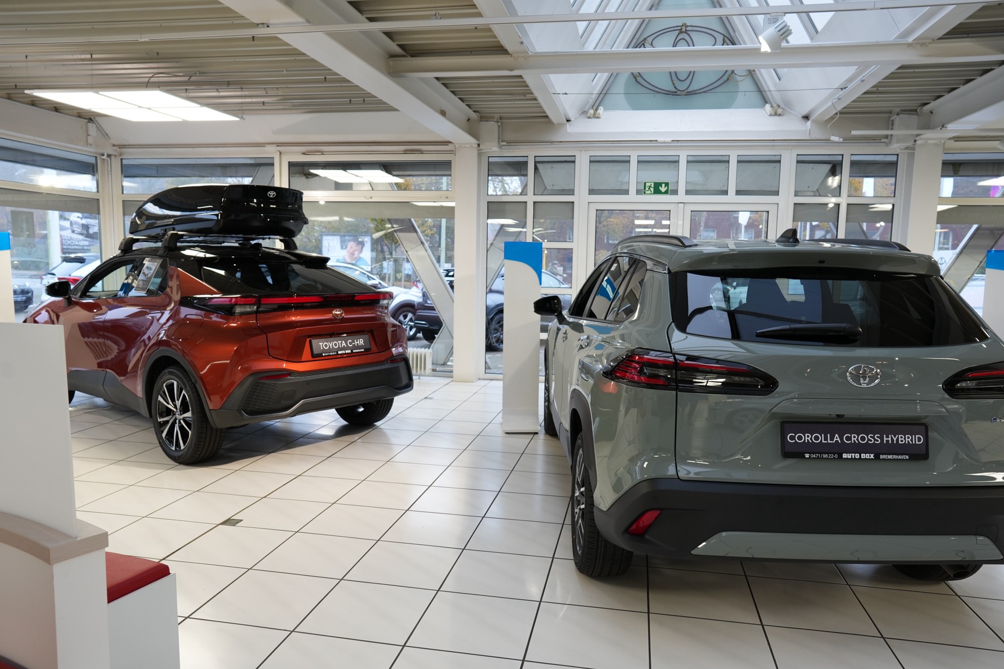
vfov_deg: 51.3
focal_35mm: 25
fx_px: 697
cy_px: 340
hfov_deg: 71.5
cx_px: 518
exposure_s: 1/60
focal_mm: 24
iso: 800
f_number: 5
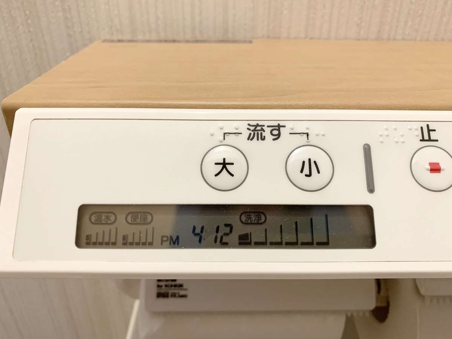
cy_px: 170
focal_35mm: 26
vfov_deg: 53.1
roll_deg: -1.2
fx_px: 339
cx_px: 226
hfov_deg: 67.3
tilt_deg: -29.6
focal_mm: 4.25
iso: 200
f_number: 1.8
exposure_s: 1/60
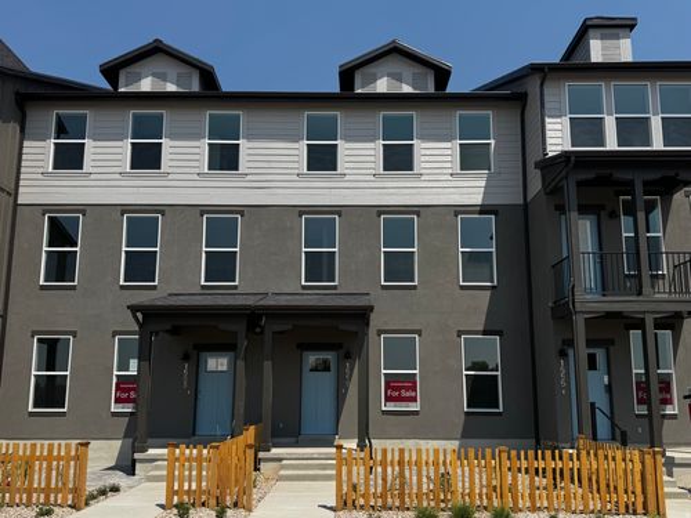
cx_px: 346
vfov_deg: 56.8
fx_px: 479
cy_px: 259
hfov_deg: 71.6
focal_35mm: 24
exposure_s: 1/5348
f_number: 1.78
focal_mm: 6.76
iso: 80
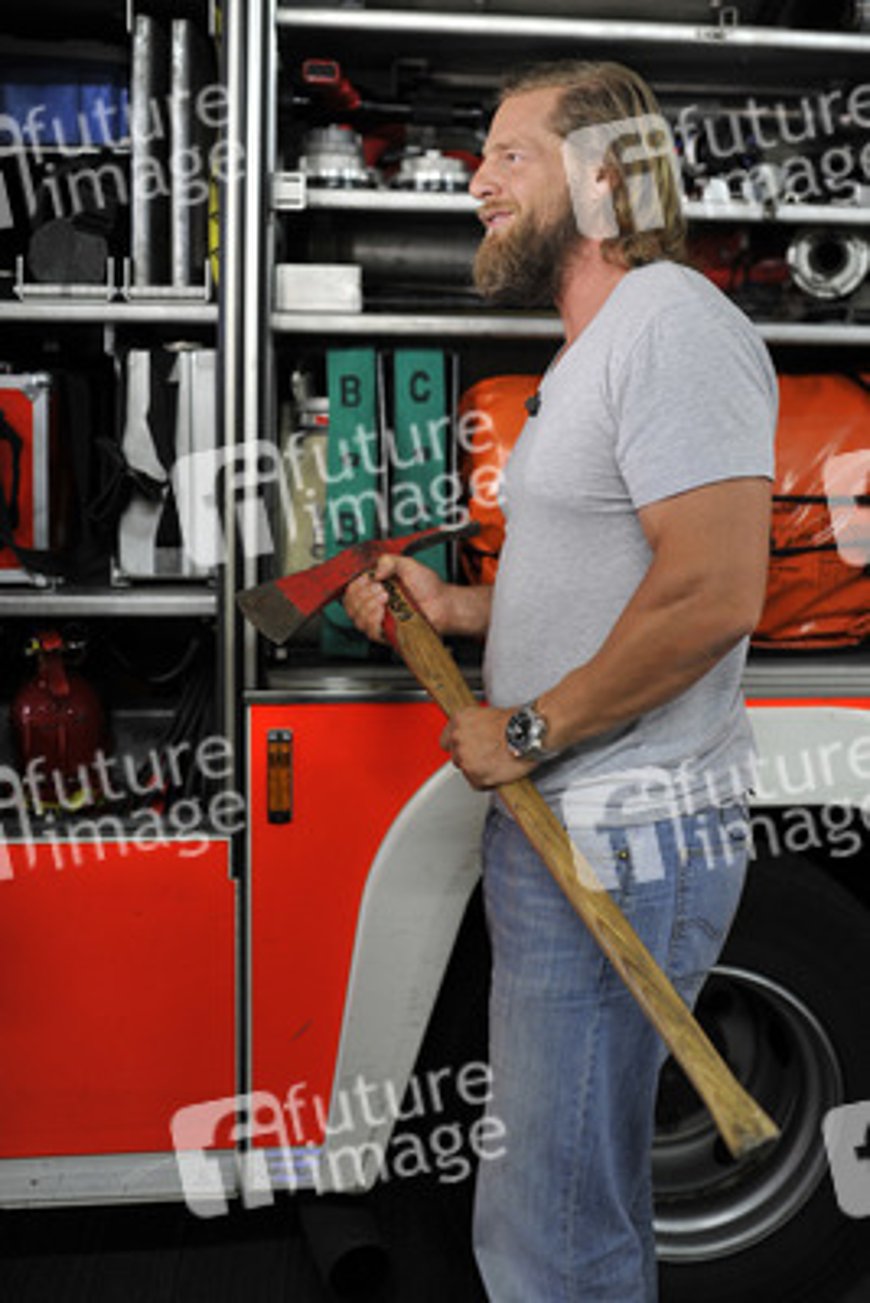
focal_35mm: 35
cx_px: 435
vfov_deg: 54.4
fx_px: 1268
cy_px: 652
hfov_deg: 37.9
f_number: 1.4
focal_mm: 35
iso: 800
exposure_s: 1/200
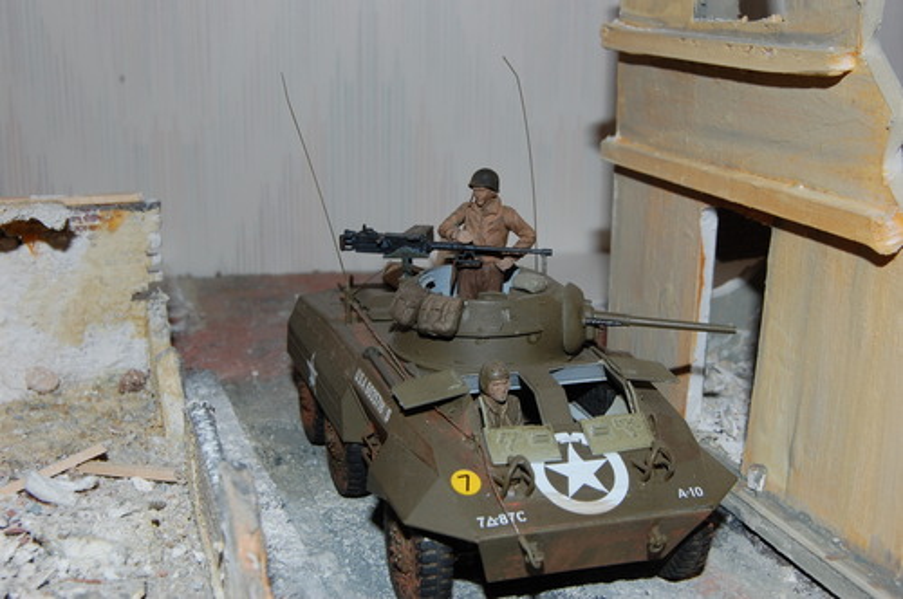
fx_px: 1202
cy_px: 300
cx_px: 452
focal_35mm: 48
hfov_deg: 41.2
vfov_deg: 28.0
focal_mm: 32
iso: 200
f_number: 13
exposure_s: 1/40
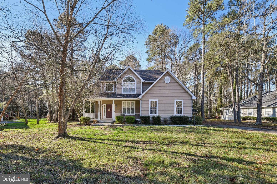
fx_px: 123
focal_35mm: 16
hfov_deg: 96.7
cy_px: 92
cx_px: 138
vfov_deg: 73.7
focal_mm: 16
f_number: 8
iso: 100
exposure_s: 1/60
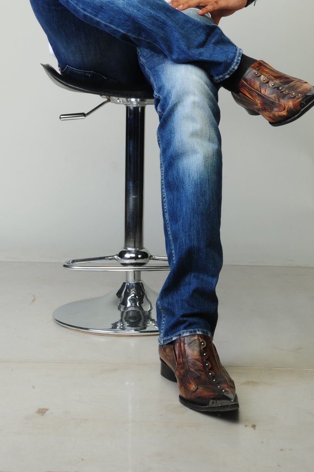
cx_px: 147
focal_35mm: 81
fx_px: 1061
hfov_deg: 16.8
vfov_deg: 24.4
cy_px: 54
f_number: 25
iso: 200
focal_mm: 45
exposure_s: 1/200
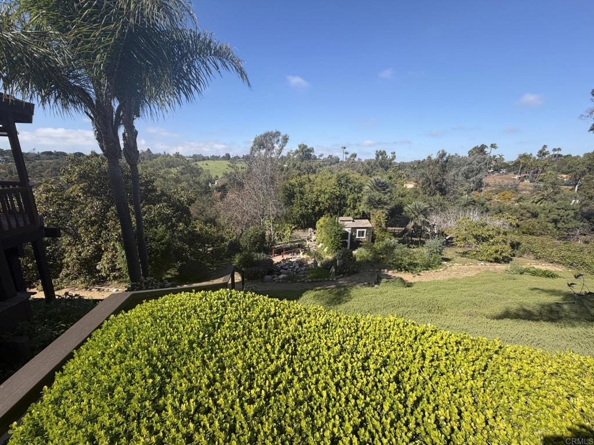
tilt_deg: -12.6
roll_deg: -1.8
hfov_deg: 102.1
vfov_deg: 85.7
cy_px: 222
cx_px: 297
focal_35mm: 14
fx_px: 240
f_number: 2.2
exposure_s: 1/770
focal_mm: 2.22
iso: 32
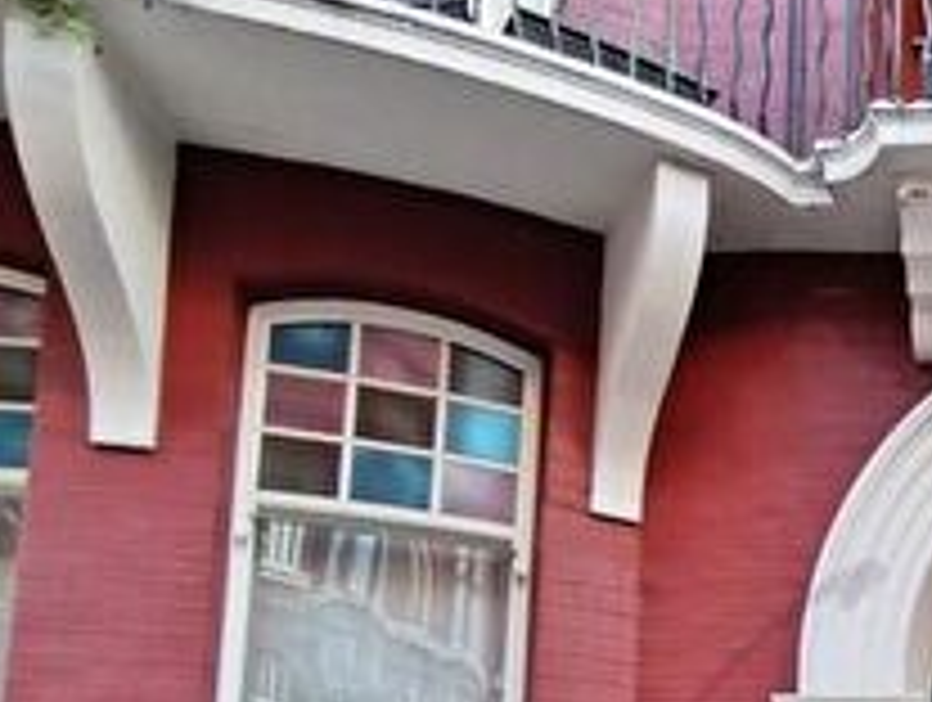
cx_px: 1139
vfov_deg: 24.1
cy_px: 893
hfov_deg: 29.9
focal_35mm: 54
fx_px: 1456
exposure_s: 1/50
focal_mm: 2.35
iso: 160
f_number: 2.2
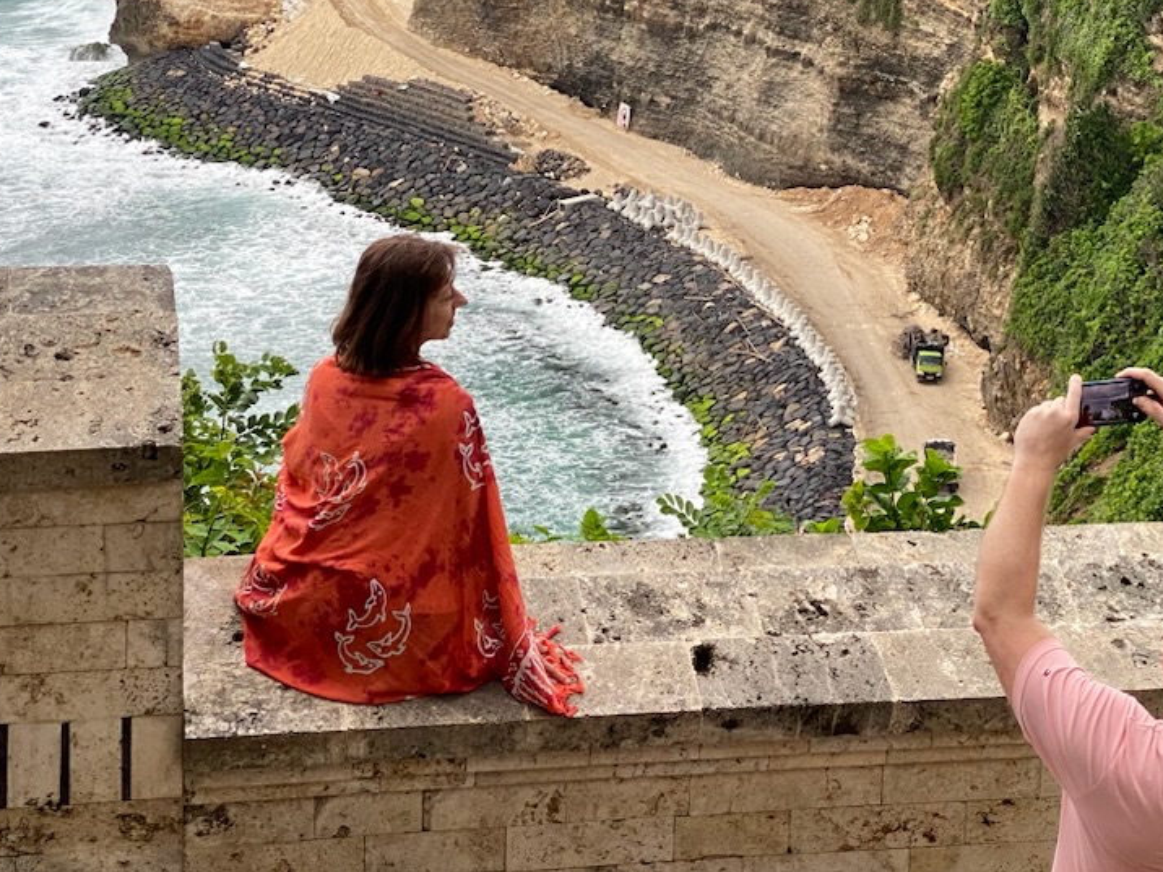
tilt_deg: -16.2
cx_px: 703
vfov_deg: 15.8
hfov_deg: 21.1
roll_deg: -3.6
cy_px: 252
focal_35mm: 93
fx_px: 3125
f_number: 2
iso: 20
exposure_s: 1/122
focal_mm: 6
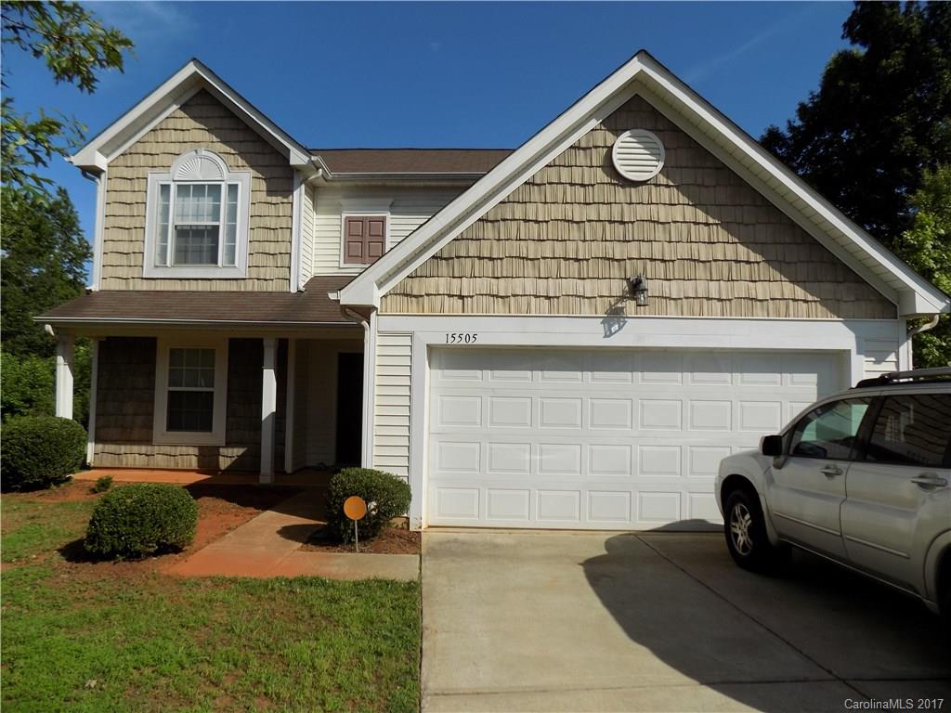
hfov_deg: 73.9
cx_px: 476
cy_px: 356
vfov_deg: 58.9
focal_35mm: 23
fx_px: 632
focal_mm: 4
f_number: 9.9
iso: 80
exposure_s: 1/200
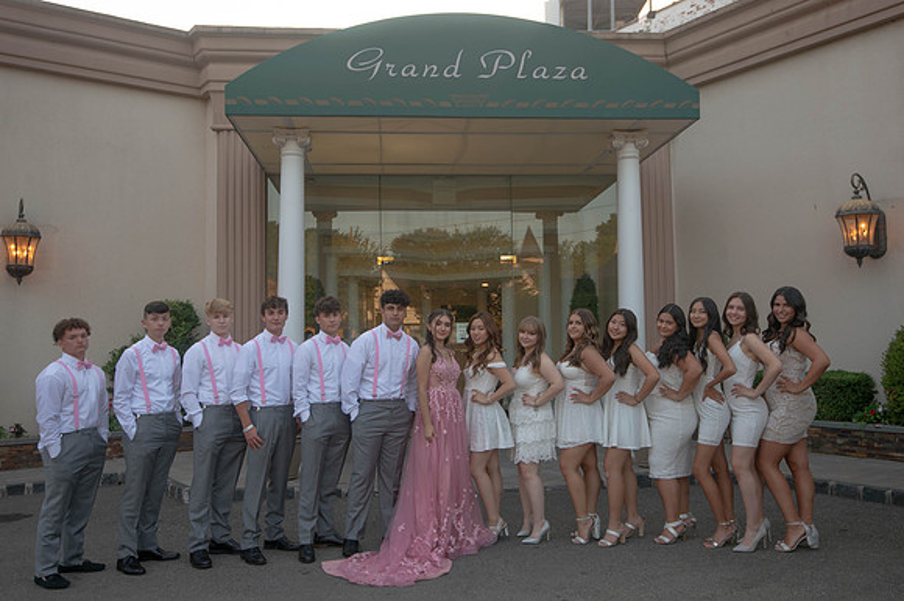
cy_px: 300
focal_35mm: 32
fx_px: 803
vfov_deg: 41.1
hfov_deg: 58.7
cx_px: 452
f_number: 5
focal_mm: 32
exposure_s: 1/80
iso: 100
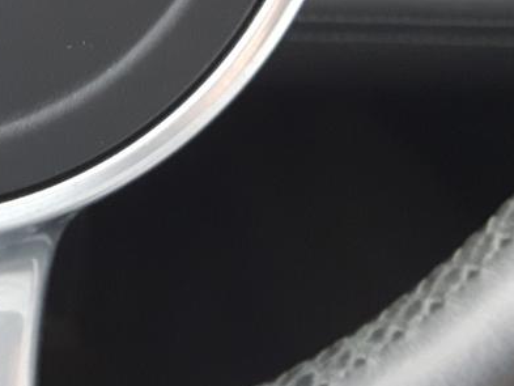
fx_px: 1500
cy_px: 39
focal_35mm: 101
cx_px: -82
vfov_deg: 14.5
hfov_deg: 18.5
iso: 160
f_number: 1.9
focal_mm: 3.7
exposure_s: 1/33
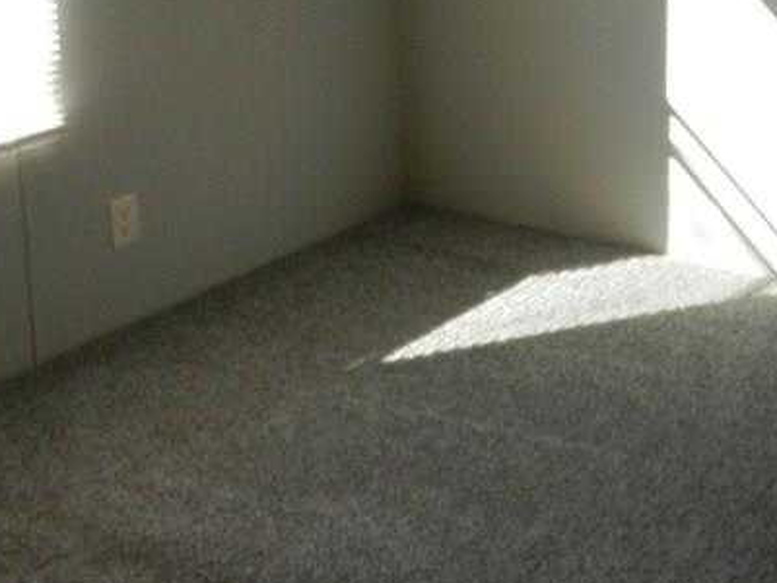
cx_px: 907
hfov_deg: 27.1
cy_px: -43
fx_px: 1437
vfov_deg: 21.8
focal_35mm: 64
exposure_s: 1/250
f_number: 3.5
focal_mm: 4.5
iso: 320
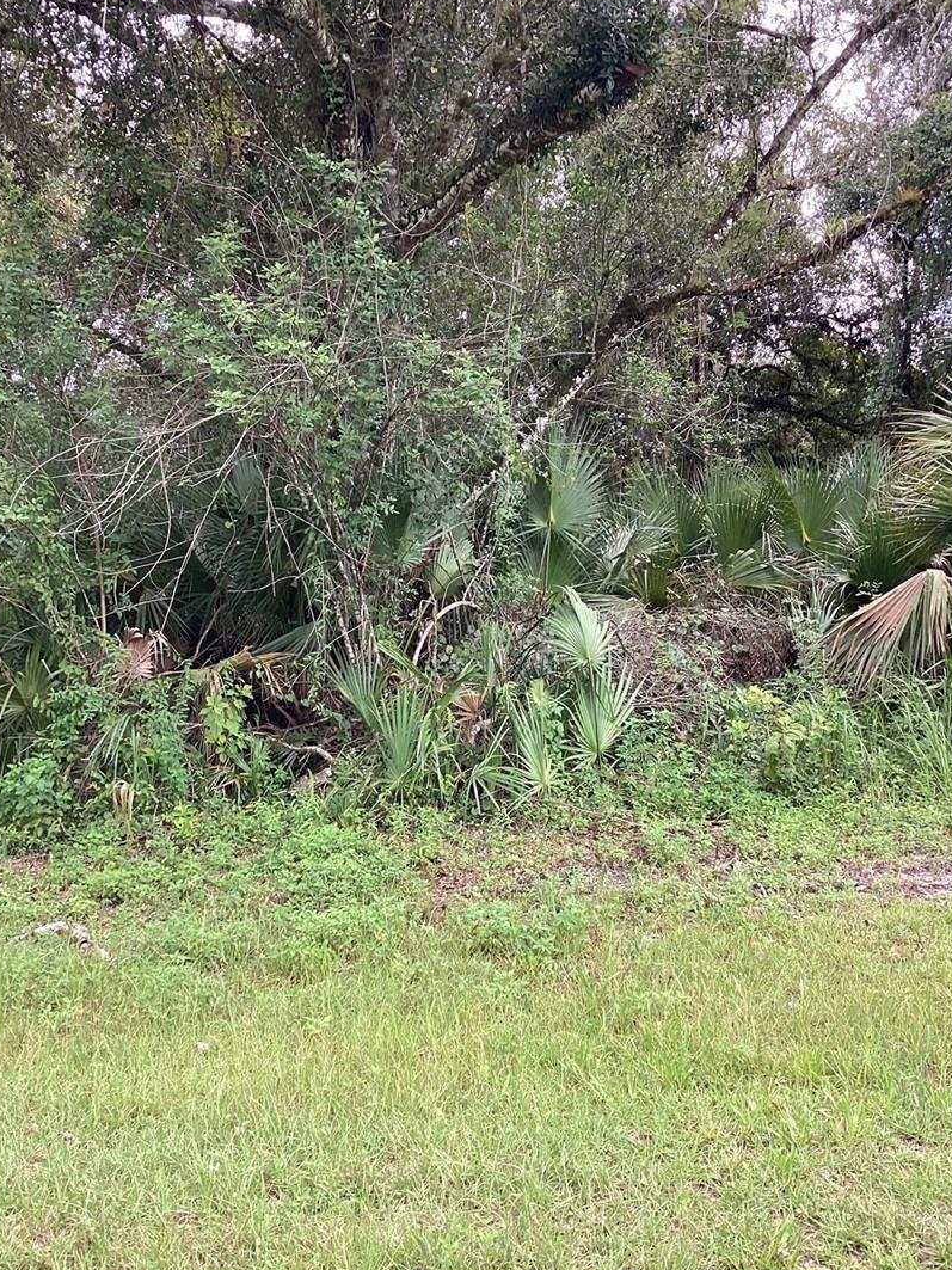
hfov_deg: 40.7
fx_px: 1284
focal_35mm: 35
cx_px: 469
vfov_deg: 52.6
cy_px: 584
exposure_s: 1/120
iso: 32
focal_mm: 3.3
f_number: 2.4
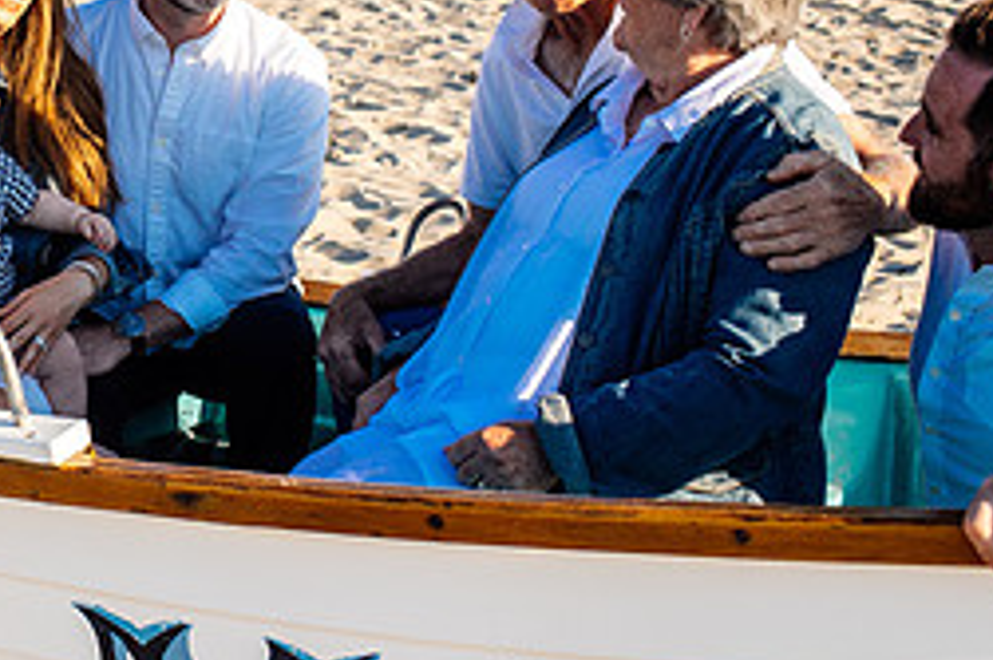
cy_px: 45
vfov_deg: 16.6
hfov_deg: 23.9
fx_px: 2233
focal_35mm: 81
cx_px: -16
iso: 160
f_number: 4.5
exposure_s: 1/1000
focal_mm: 35
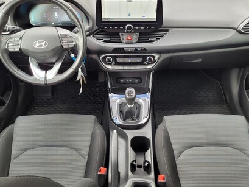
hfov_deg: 52.6
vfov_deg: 40.7
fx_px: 252
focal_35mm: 35
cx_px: 130
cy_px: 97
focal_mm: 5.4
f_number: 1.8
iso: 80
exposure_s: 1/100
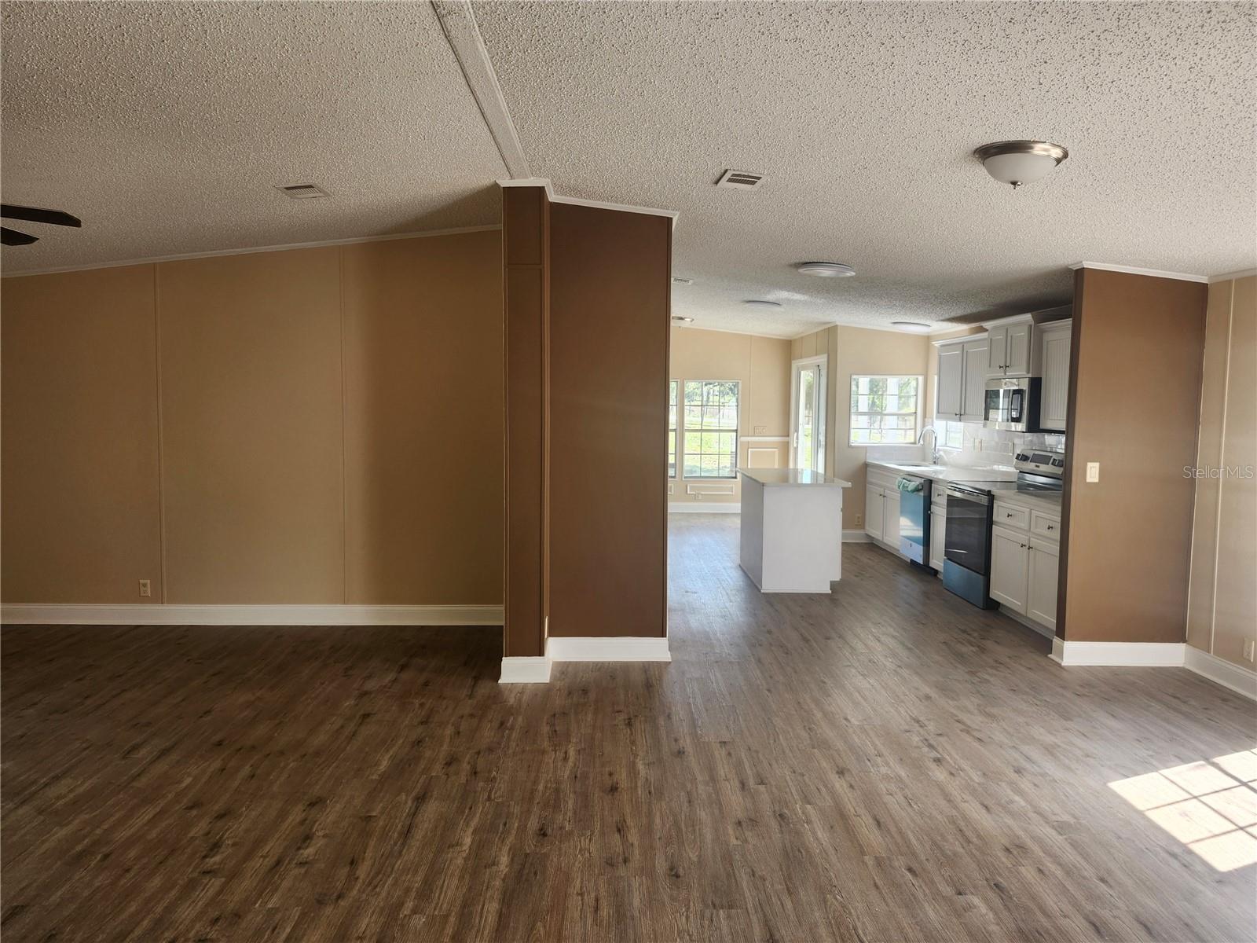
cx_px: 628
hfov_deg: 73.9
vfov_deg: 58.9
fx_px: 835
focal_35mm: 23
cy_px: 472
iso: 50
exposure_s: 1/180
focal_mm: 5.54
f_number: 1.8
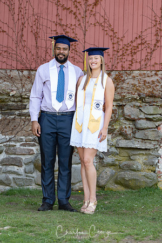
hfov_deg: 10.2
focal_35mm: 135
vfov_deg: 15.2
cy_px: 122
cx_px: 81
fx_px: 911
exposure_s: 1/125
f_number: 4.5
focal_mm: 90
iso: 200
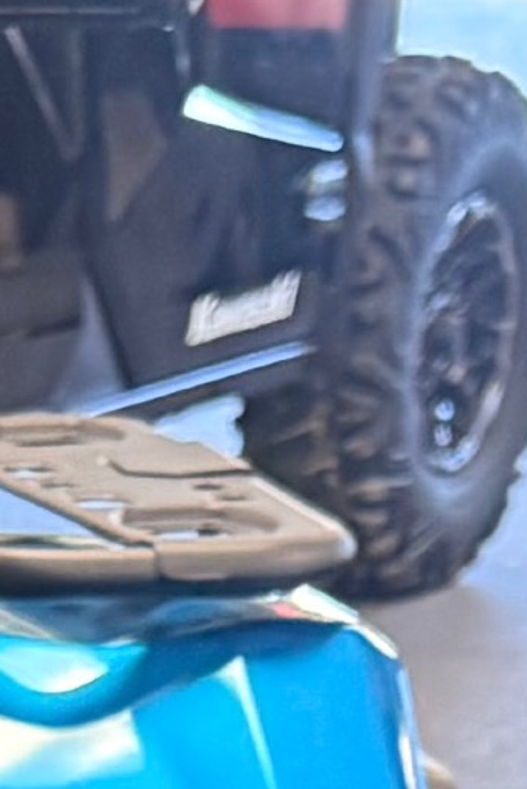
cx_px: -724
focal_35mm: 229
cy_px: 2107
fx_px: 5021
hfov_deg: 5.8
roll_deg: +0.5
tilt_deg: -24.6
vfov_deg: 8.1
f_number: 1.78
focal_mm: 6.76
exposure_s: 1/44
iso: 320
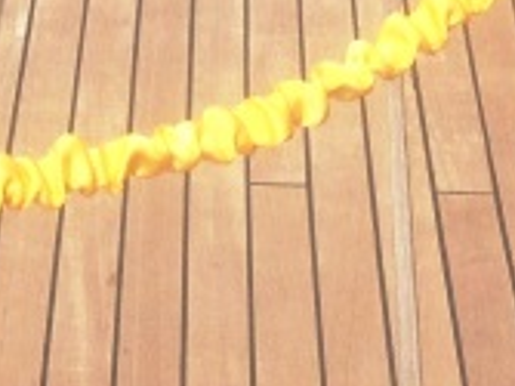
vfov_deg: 6.6
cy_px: -797
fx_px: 3003
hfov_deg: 9.7
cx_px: -68
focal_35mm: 202
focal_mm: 4.12
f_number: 2.4
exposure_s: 1/2088
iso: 50
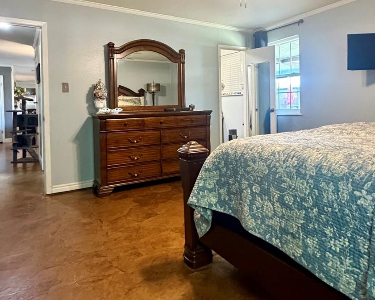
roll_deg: +1.4
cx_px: 201
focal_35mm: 25
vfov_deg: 56.0
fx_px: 277
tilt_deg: -1.7
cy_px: 110
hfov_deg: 68.0
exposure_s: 1/60
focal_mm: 2.22
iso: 640
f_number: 2.2
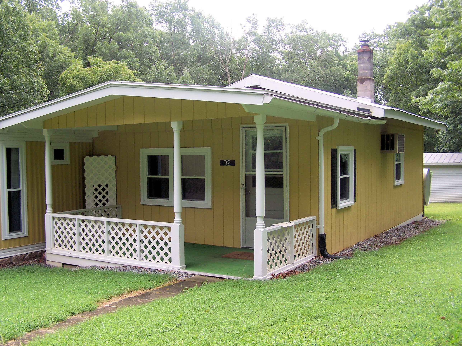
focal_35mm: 38
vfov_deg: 37.7
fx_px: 507
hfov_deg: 49.0
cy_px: 173
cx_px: 231
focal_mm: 6.3
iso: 80
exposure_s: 1/200
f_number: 2.8
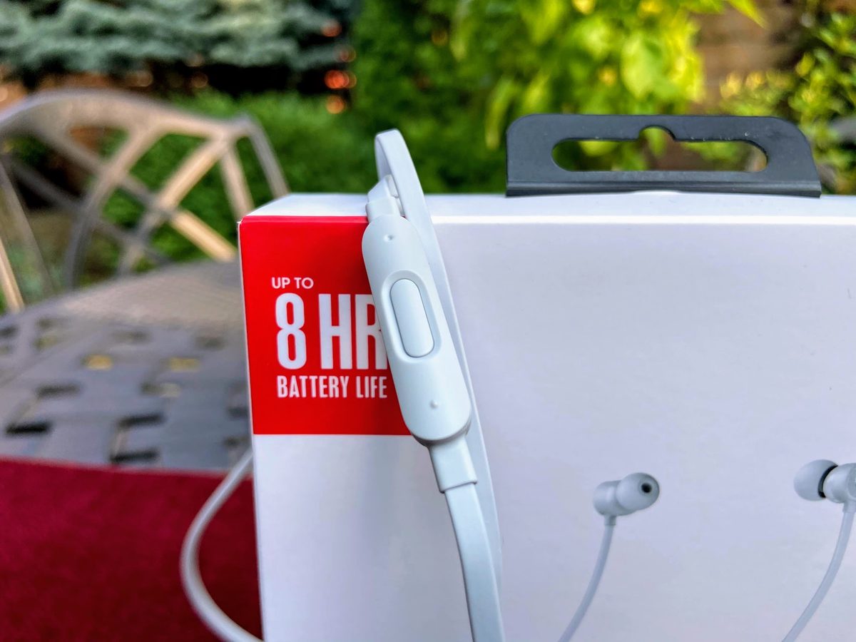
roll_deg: -0.4
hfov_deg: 67.3
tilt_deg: -18.6
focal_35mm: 26
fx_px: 643
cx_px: 428
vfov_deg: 53.1
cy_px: 321
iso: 32
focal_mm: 4.25
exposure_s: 1/258
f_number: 1.8
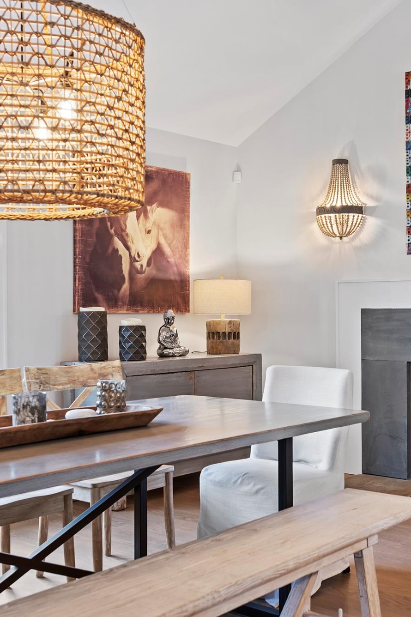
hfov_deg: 28.9
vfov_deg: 42.8
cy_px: 309
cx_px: 294
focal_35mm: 46
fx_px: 788
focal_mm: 30
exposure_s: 1/13
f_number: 4
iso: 400
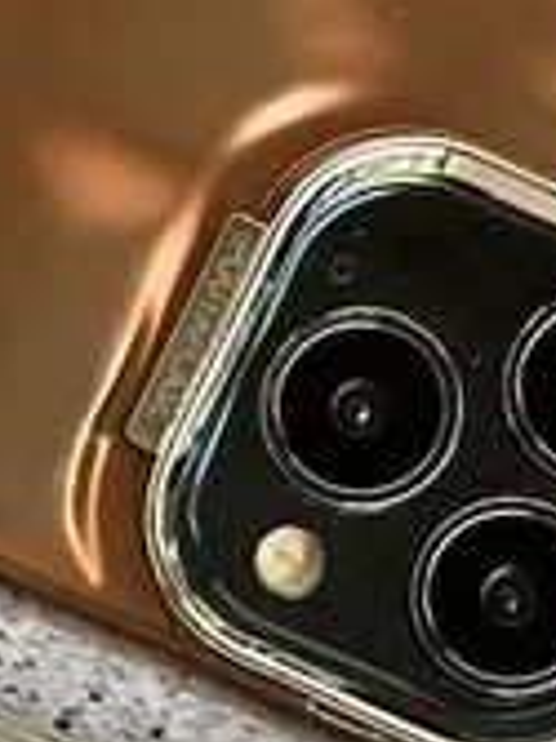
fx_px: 5554
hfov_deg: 5.6
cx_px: -509
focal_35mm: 259
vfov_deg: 7.5
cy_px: 1062
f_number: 1.78
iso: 125
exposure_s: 1/172
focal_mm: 6.86
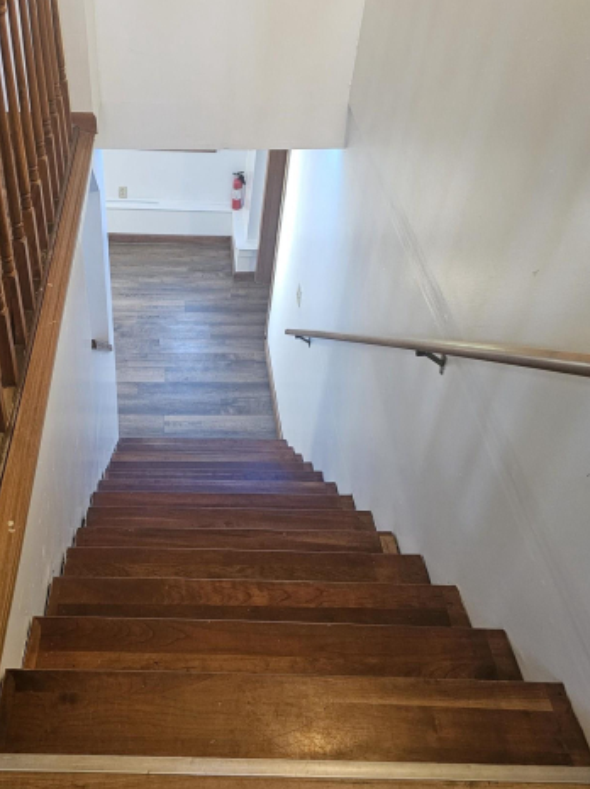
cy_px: 398
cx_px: 200
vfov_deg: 55.4
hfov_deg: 42.4
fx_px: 751
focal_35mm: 33
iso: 800
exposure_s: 1/60
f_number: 1.7
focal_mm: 6.3
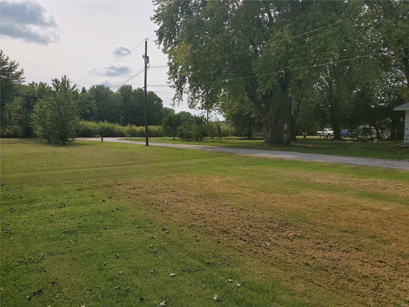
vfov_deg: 53.1
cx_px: 204
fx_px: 307
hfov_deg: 67.3
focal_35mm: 26
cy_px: 154
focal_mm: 4.3
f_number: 2.4
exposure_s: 1/2127
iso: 50
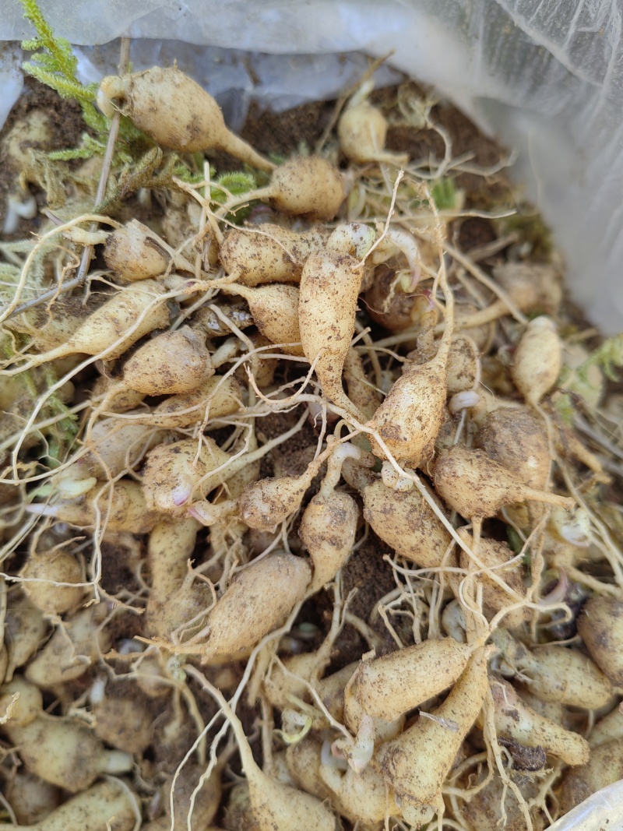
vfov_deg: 65.3
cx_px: 312
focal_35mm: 27
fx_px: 648
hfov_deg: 51.3
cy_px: 416
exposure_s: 1/110
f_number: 1.9
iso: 50
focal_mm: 5.52
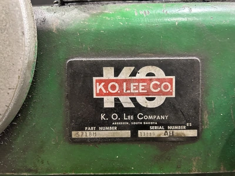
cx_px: 118
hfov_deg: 67.3
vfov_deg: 53.1
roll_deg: +1.9
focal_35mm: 26
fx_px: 177
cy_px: 88
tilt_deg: -3.2
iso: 500
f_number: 1.5
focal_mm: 5.7
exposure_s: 1/30
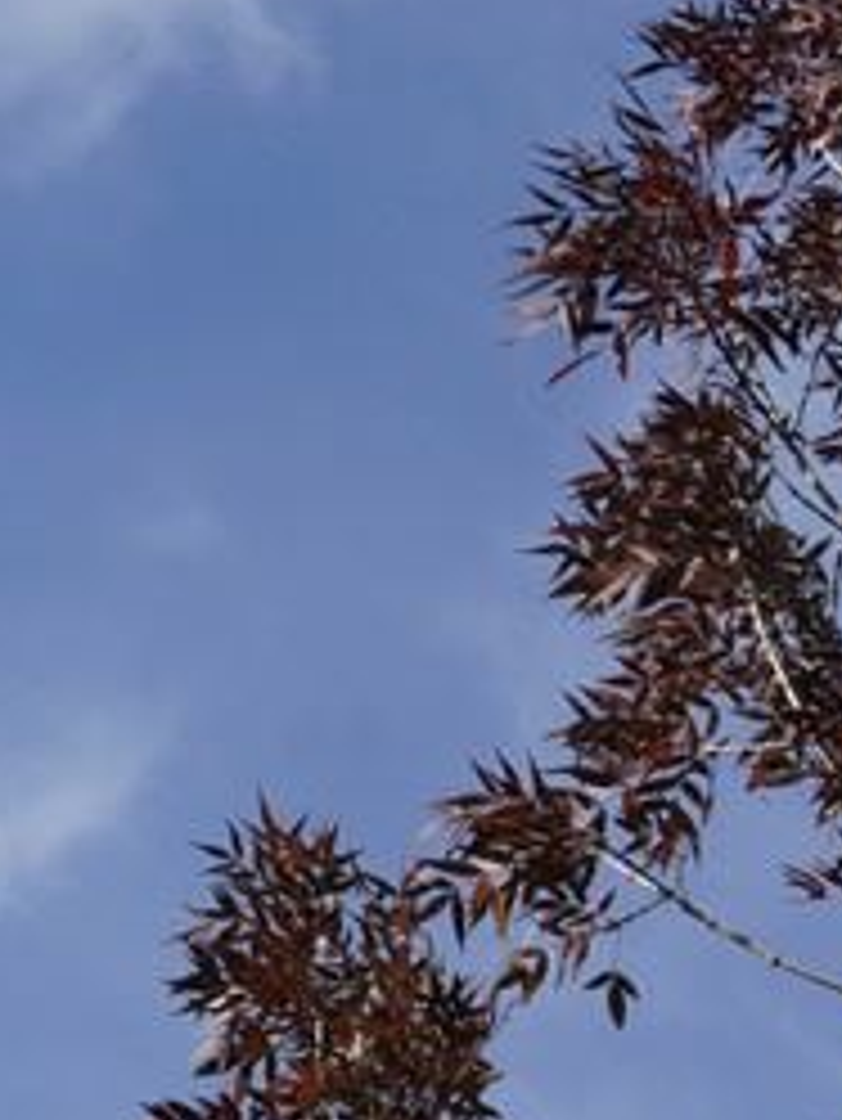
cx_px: 1175
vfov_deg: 14.0
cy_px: 1102
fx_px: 4504
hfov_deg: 10.4
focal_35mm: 139
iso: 250
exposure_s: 1/500
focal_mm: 30
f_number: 10
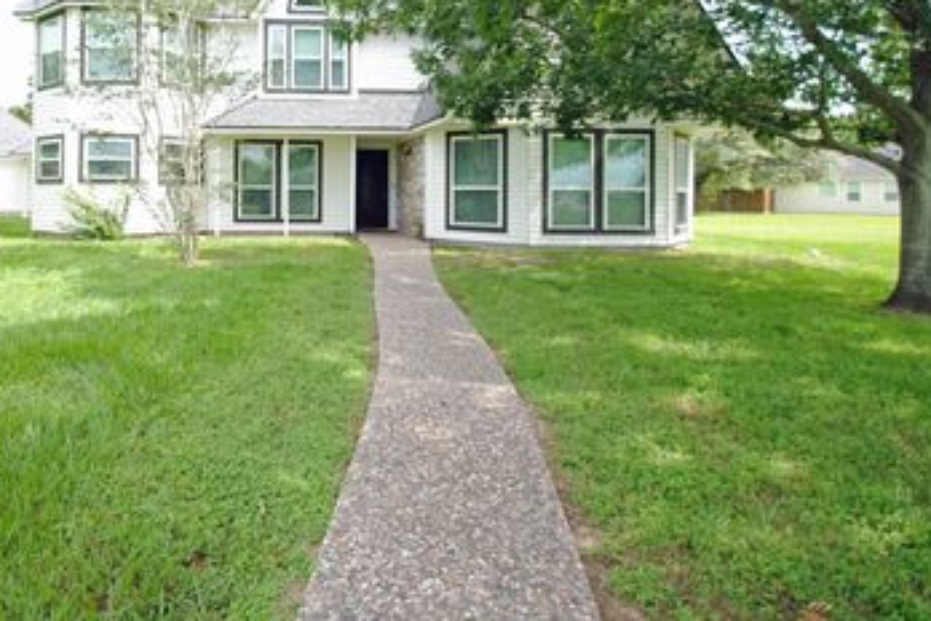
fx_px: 613
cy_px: 179
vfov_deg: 52.0
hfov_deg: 71.4
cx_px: 286
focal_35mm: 24
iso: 100
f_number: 4
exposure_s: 1/160
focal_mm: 11
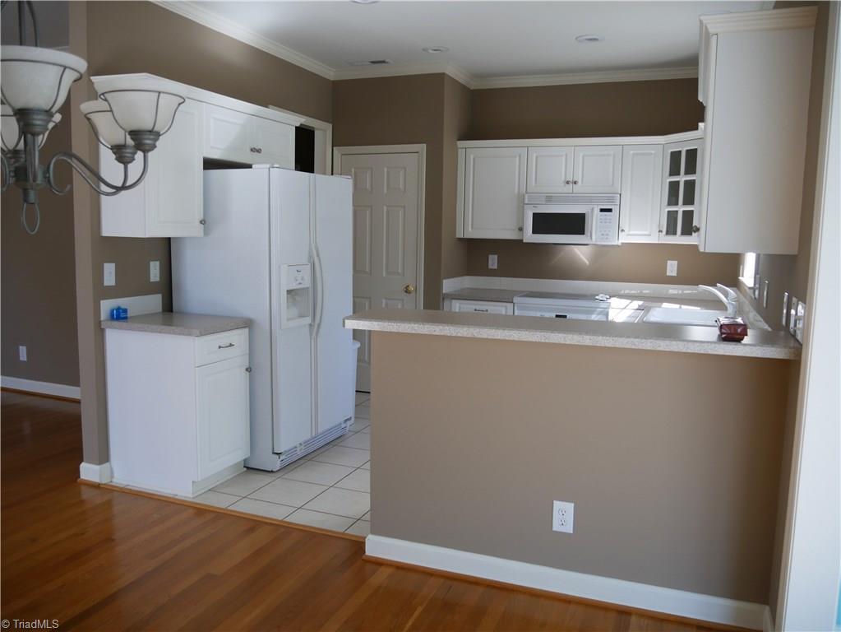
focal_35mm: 28
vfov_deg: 49.8
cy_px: 316
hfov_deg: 63.4
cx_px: 420
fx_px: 681
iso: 200
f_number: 3.5
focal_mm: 14
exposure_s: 1/80
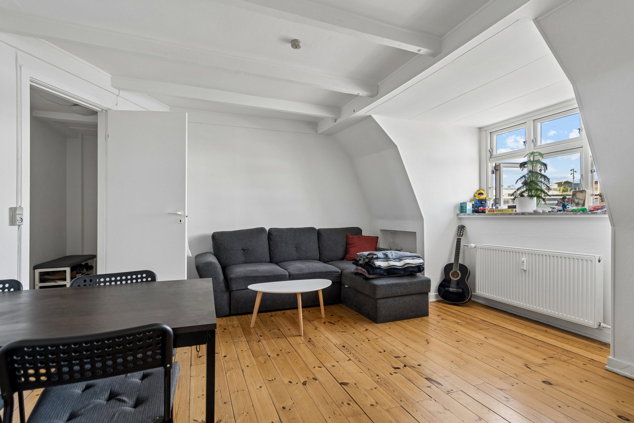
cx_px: 317
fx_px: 317
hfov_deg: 90.0
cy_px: 212
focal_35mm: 18
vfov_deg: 67.4
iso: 400
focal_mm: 18
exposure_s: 1/160
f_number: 4
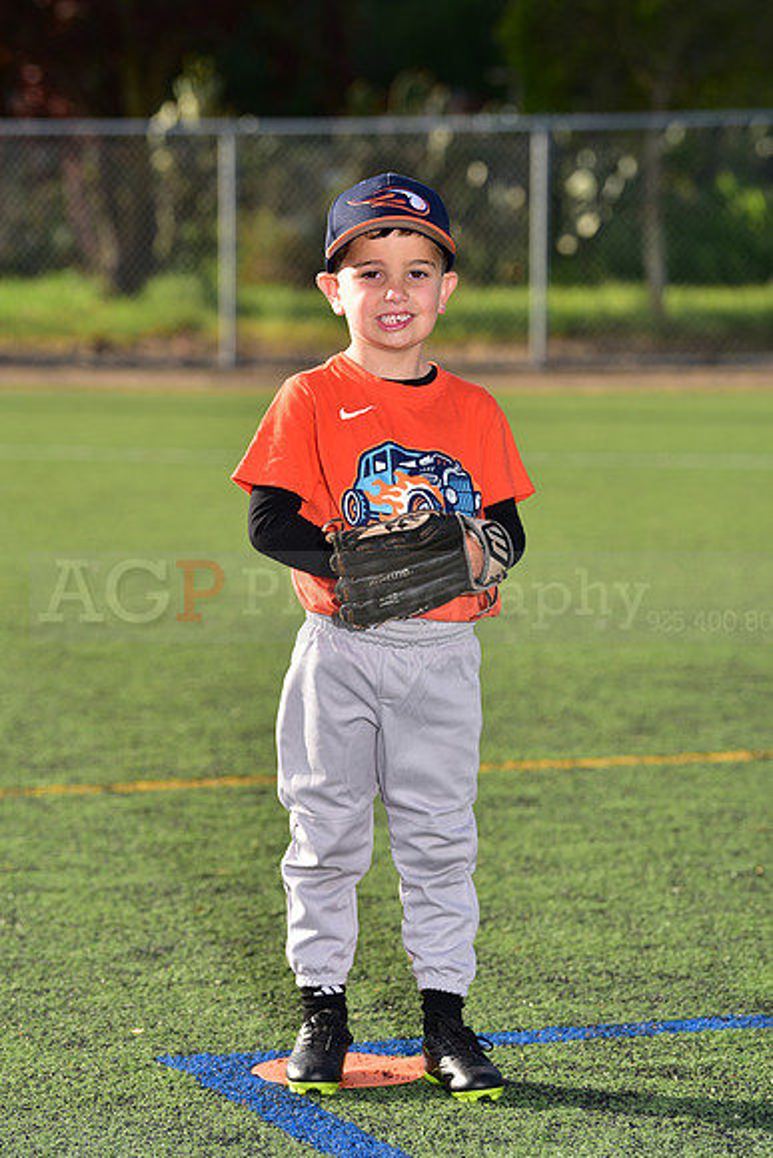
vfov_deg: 15.8
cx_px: 386
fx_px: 4184
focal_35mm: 130
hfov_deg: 10.6
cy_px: 579
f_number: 5
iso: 64
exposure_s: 1/250
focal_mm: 130
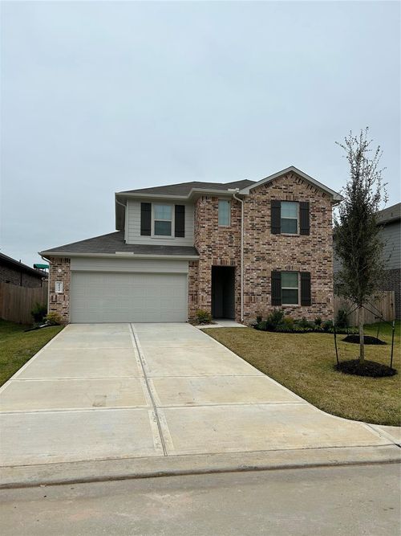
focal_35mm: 26
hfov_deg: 53.0
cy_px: 268
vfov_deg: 67.3
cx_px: 200
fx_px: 402
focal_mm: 5.7
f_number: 1.5
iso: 50
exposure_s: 1/2045
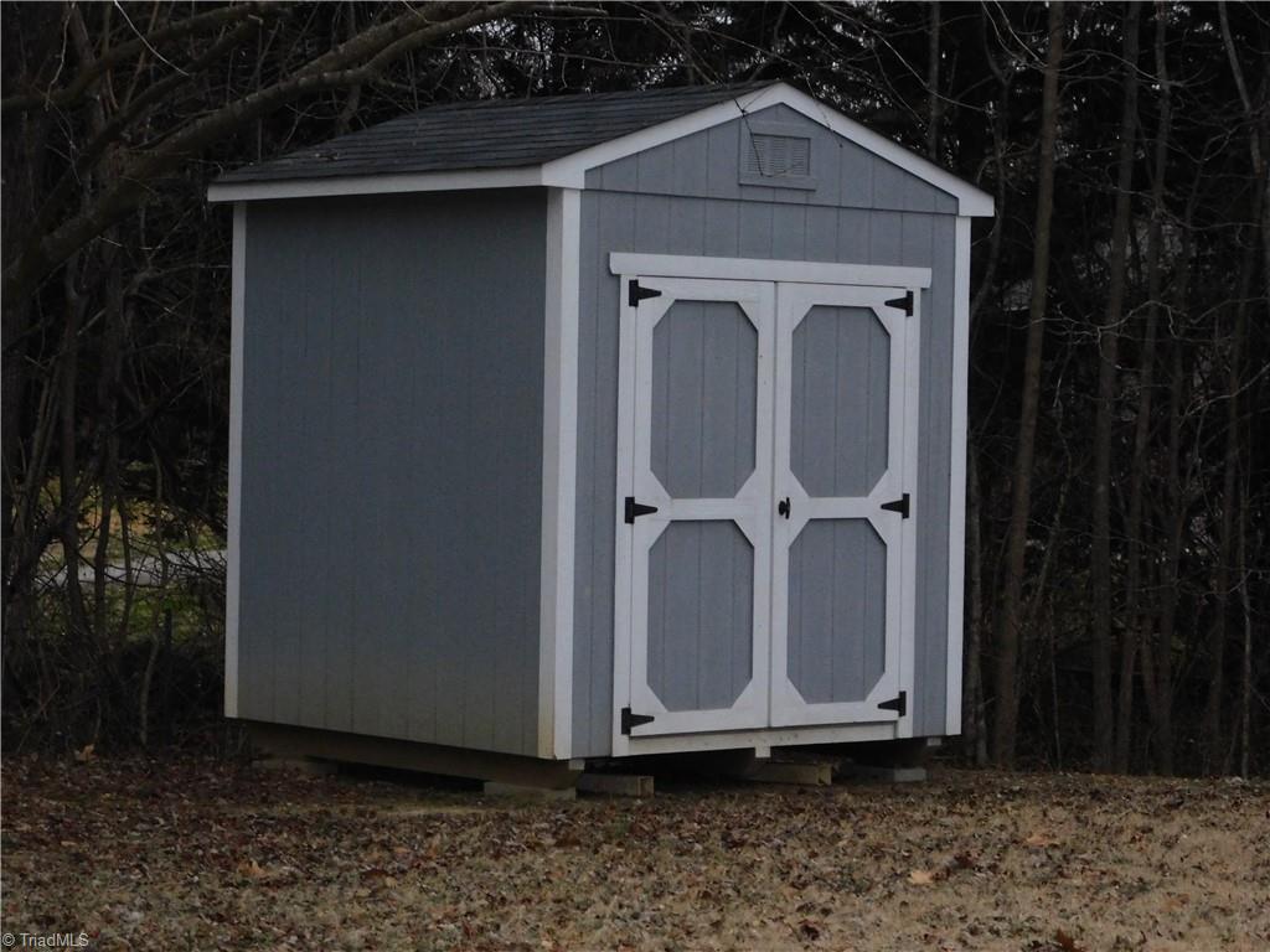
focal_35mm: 99
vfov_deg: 14.9
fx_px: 3632
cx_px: 635
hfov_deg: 19.8
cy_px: 476
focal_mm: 17.6
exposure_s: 1/60
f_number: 4.6
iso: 720
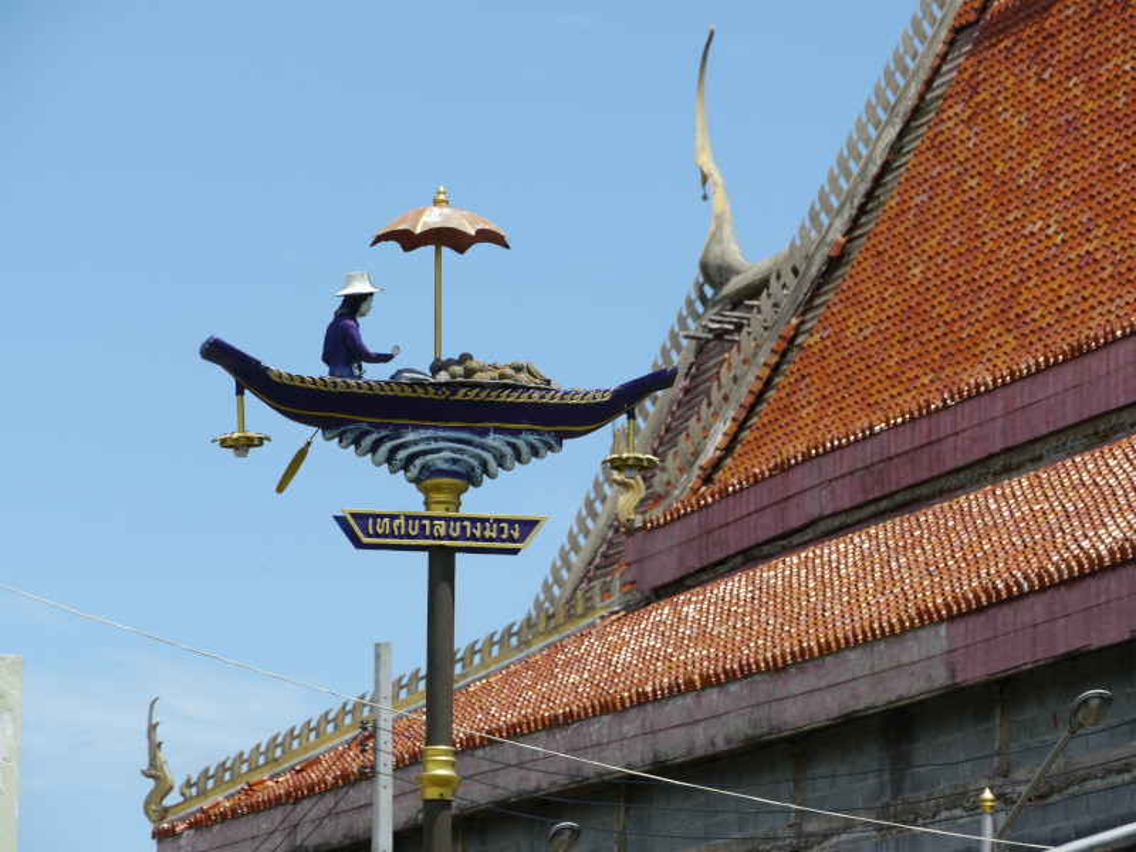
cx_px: 568
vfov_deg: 7.8
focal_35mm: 190
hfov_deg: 10.4
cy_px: 426
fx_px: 6235
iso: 160
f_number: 7.1
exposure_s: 1/500
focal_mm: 95
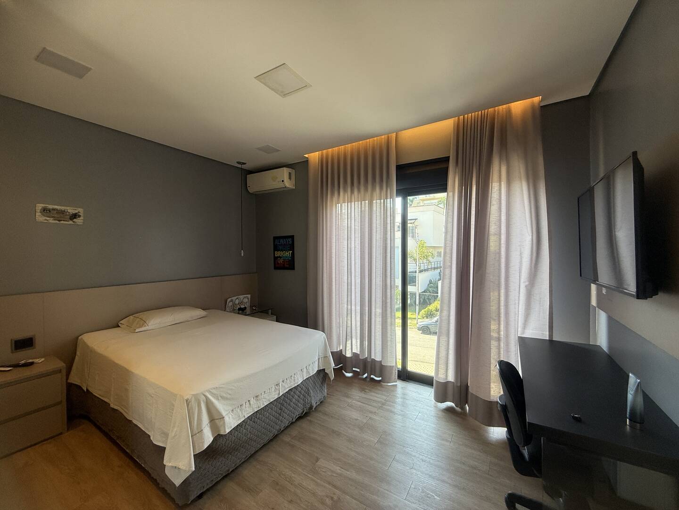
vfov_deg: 85.7
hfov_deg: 102.1
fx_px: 275
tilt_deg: +0.0
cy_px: 255
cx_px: 340
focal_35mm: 14
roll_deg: +0.0
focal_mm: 2.22
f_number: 2.2
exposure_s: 1/134
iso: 64
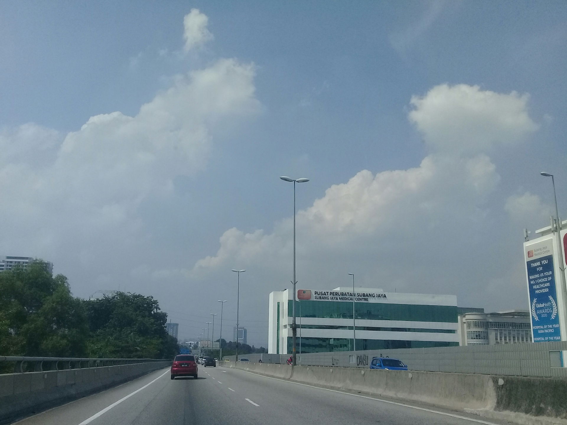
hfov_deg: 58.4
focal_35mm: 31
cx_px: 284
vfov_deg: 45.4
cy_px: 212
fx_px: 508
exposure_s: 1/1969
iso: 50
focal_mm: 3.3
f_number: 2.2
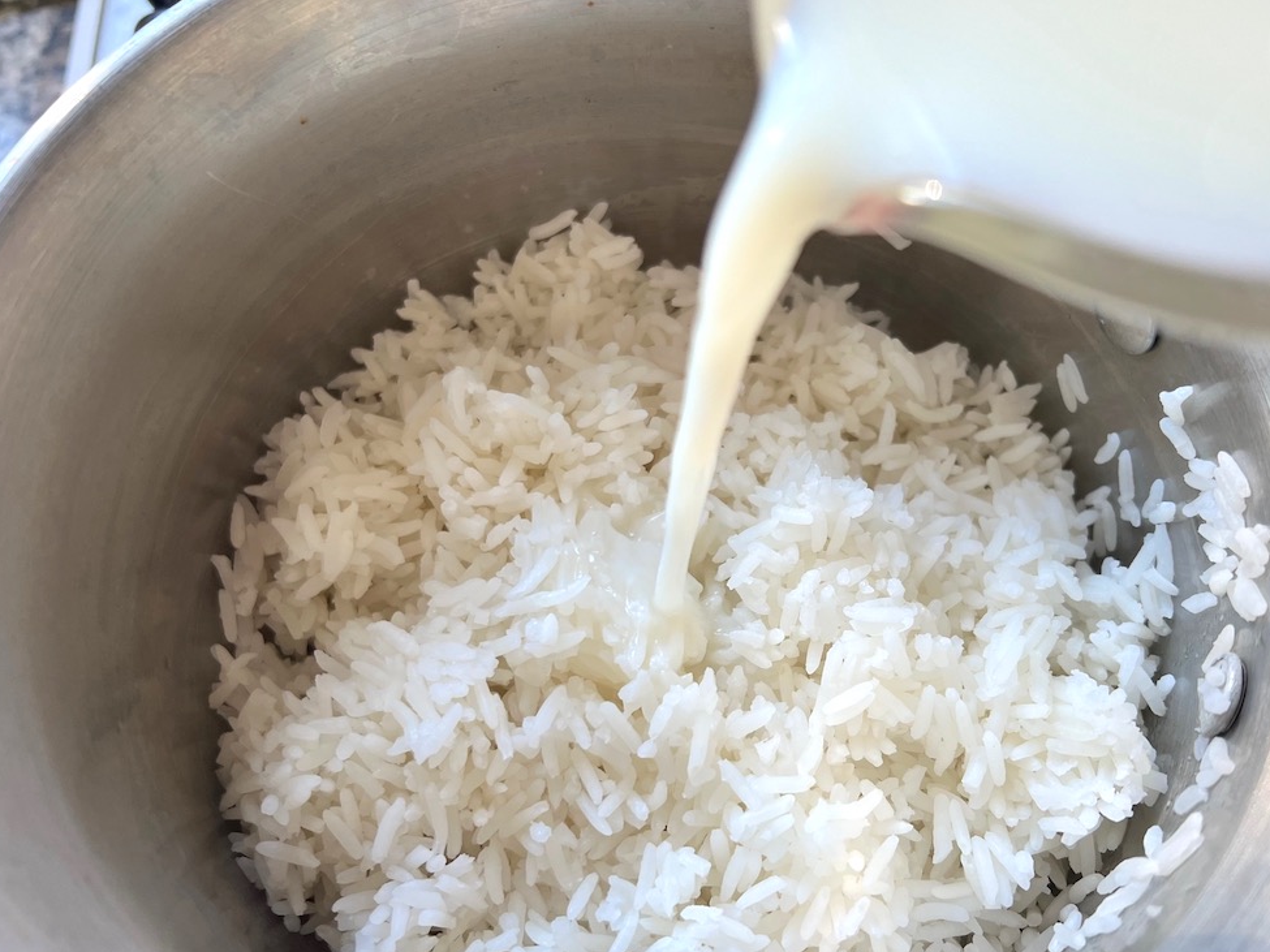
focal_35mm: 32
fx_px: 1174
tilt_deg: -67.1
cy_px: 521
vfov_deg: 44.1
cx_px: 727
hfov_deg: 56.6
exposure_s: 1/121
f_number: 1.5
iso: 80
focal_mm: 5.7
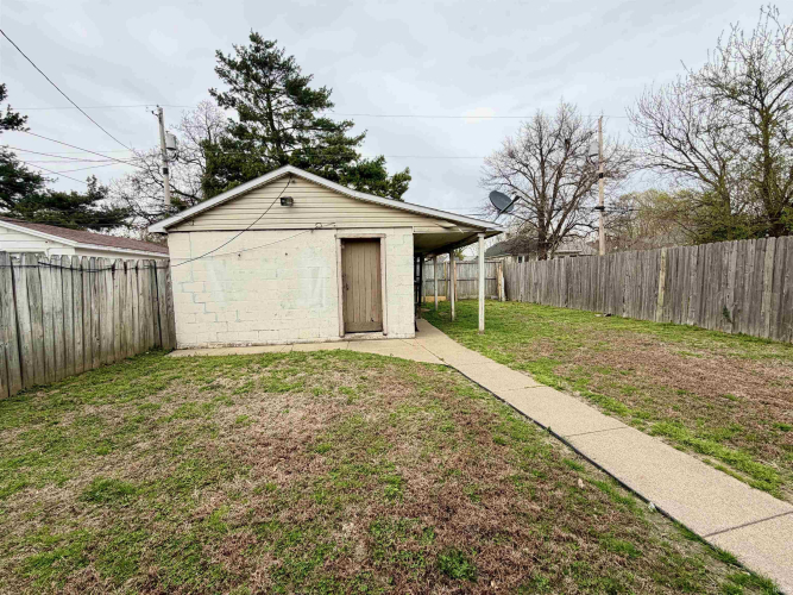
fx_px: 321
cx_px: 396
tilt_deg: -3.8
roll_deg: +1.8
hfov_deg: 102.1
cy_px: 298
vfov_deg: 85.7
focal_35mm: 14
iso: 50
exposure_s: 1/502
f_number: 2.2
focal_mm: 2.22
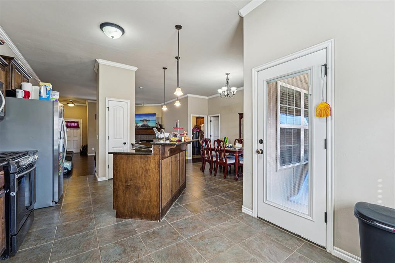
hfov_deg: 99.3
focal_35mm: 15
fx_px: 168
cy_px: 132
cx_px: 198
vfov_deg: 76.2
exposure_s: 1/30
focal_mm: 15.3
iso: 400
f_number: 8
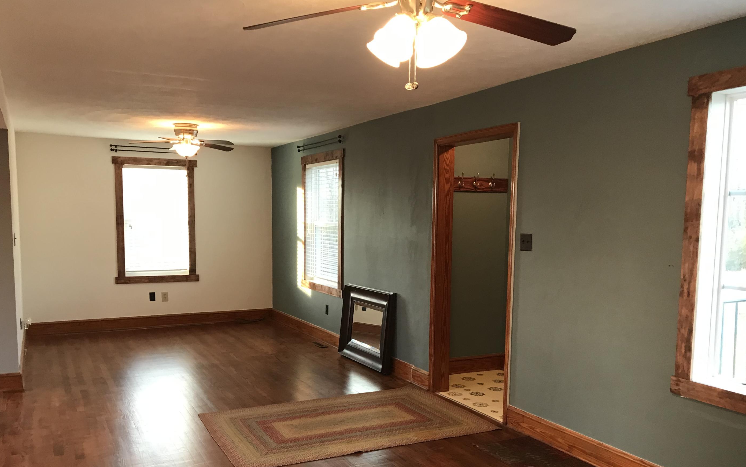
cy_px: 284
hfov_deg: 59.6
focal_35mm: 32
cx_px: 379
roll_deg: -1.0
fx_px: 651
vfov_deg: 39.2
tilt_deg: -4.8
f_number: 1.8
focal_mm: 3.99
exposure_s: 1/17
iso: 40
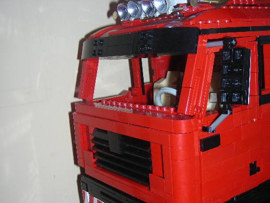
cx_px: 134
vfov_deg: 30.8
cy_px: 124
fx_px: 367
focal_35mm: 47
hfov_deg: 40.4
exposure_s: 1/60
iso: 50
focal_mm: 6.3
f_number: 3.5
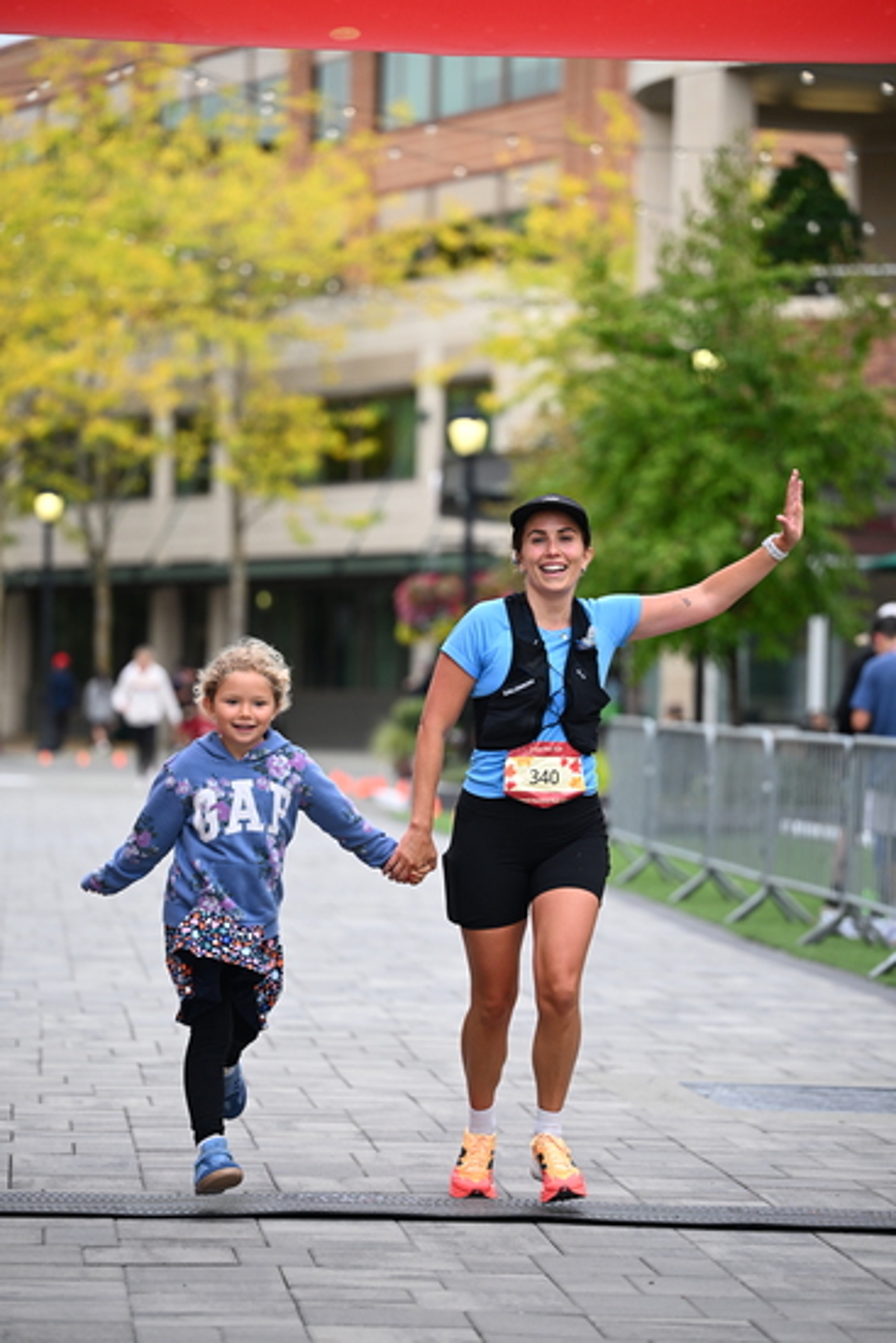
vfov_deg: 17.1
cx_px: 448
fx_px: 4477
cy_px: 672
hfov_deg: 11.4
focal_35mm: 120
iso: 640
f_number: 2.8
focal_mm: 120
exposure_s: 1/2000
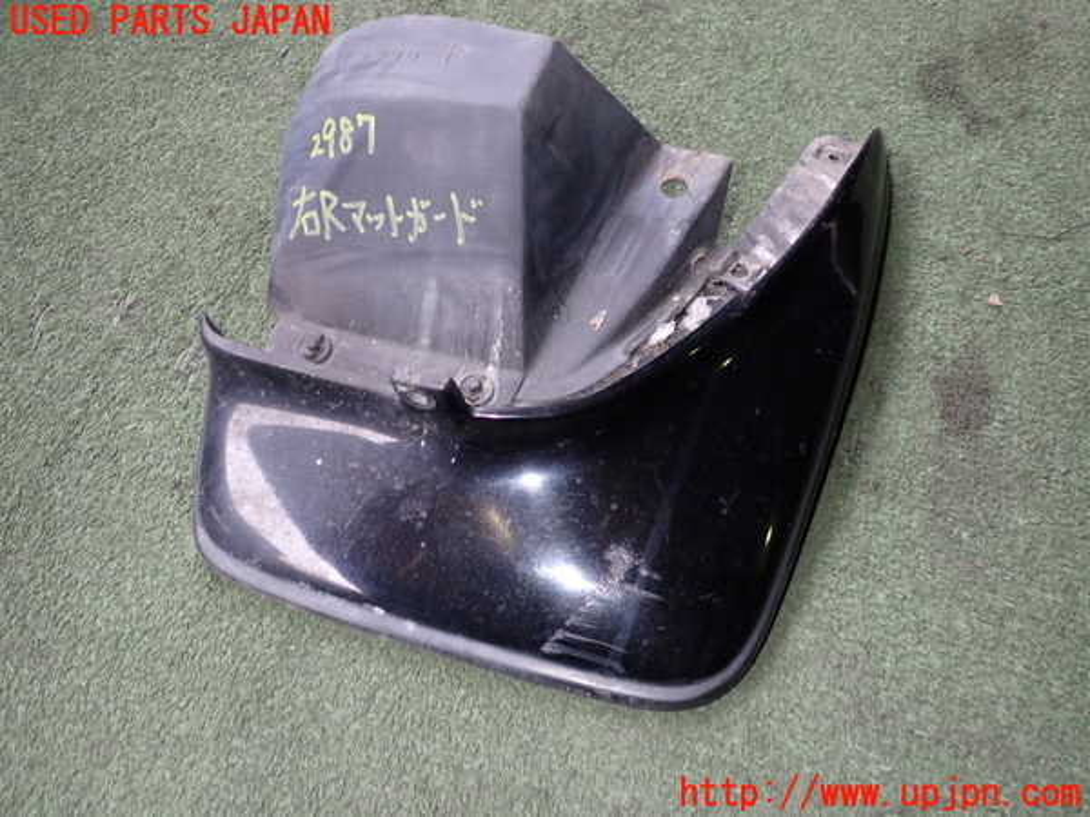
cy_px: 408
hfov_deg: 60.0
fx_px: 945
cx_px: 545
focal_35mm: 30
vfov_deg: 46.8
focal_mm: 5.4
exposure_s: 1/30
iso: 200
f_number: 6.3
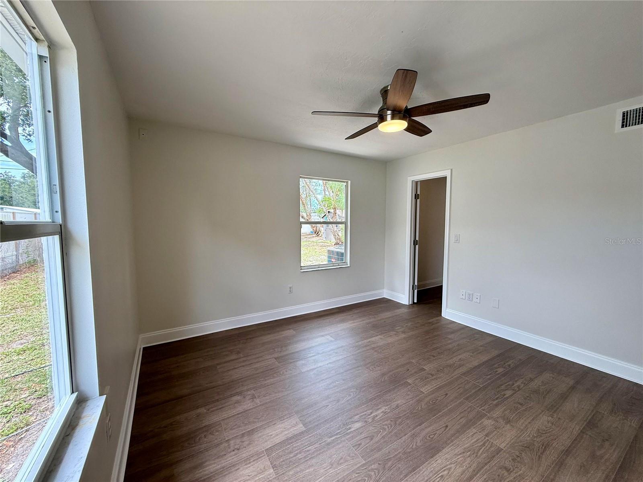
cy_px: 241
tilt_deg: -3.5
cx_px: 322
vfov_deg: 85.7
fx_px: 260
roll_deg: +0.3
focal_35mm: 14
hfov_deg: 102.1
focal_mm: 2.22
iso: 64
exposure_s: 1/171
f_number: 2.2
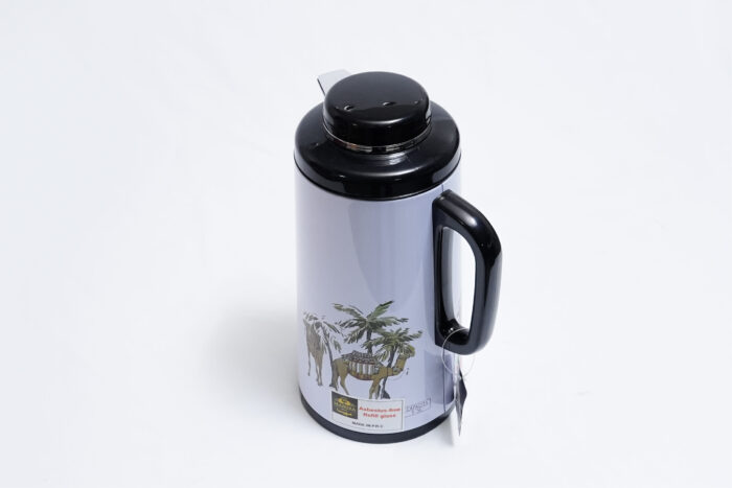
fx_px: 1057
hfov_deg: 38.2
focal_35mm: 52
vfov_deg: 26.0
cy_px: 244
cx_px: 366
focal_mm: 35
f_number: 10
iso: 3200
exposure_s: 1/125
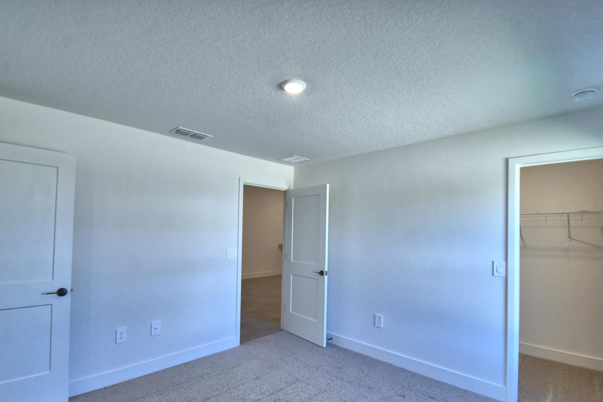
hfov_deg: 93.3
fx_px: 285
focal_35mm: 17
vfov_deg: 70.2
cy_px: 226
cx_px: 302
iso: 360
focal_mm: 10
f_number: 4.5
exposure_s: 1/125
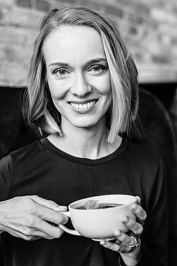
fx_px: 428
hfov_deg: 23.4
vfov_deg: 34.5
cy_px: 133
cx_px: 88
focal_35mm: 58
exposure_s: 1/125
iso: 500
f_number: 3.2
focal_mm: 58
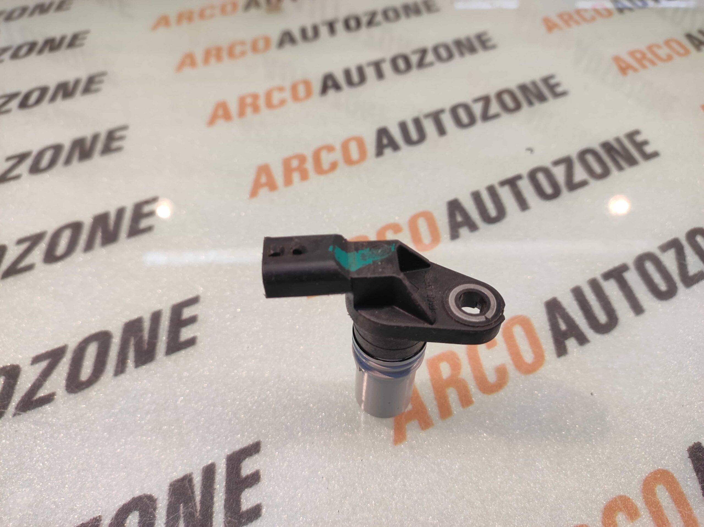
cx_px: 352
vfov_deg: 74.7
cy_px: 264
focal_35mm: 17
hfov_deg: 91.1
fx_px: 345
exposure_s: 1/33
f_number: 1.79
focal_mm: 4.74
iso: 184
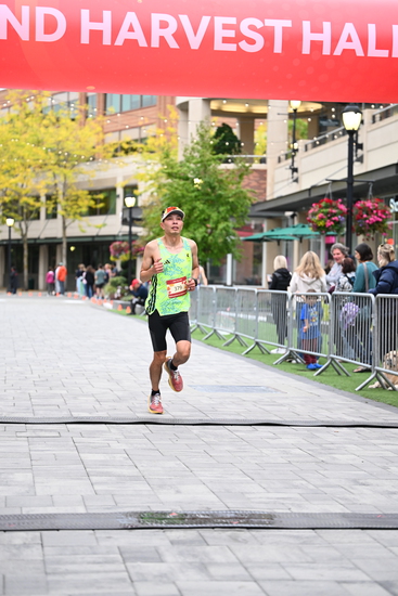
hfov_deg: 17.7
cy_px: 298
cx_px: 199
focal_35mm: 77
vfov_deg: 26.3
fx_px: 1276
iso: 1600
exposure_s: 1/1250
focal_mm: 77
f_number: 2.8
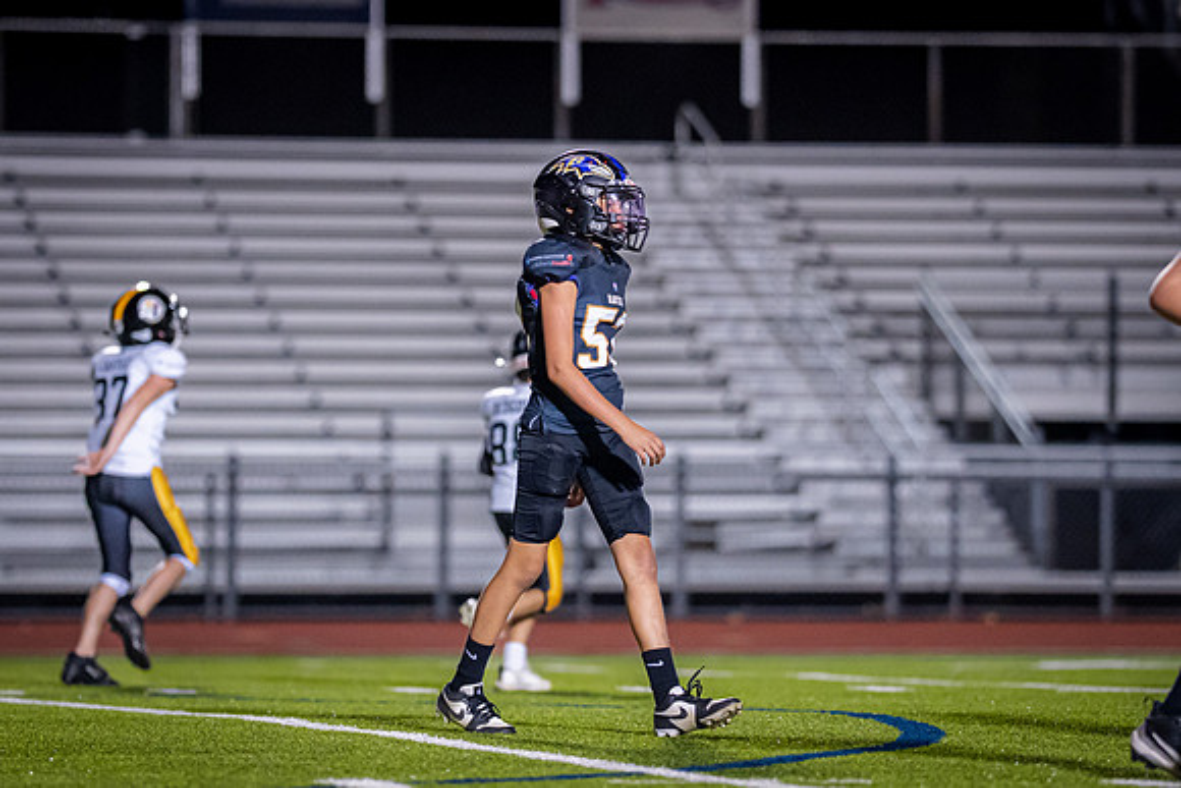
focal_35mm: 268
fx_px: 8803
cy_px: 383
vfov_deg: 5.1
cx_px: 561
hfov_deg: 7.7
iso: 1600
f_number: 1.8
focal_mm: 135
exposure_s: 1/1250
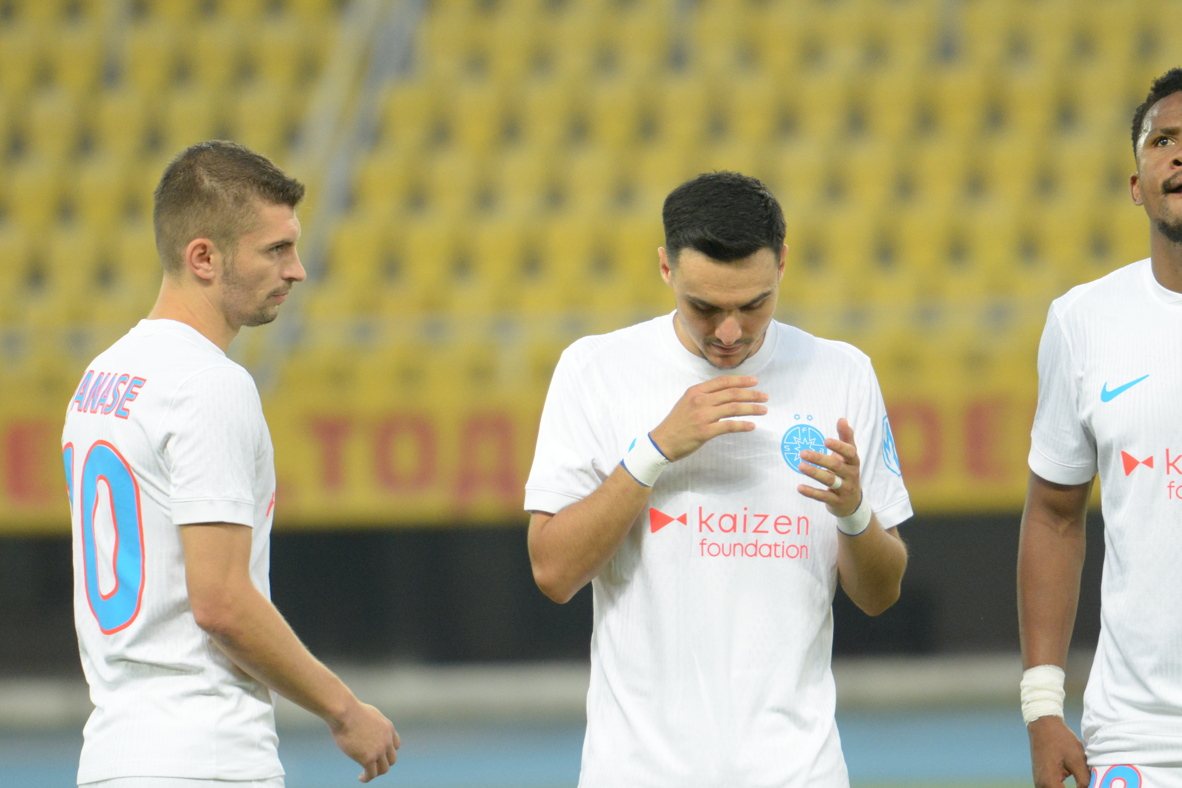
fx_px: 14610
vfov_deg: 3.1
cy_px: 474
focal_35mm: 445
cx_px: 649
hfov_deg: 4.6
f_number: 2.8
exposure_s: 1/1000
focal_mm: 200
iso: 1600
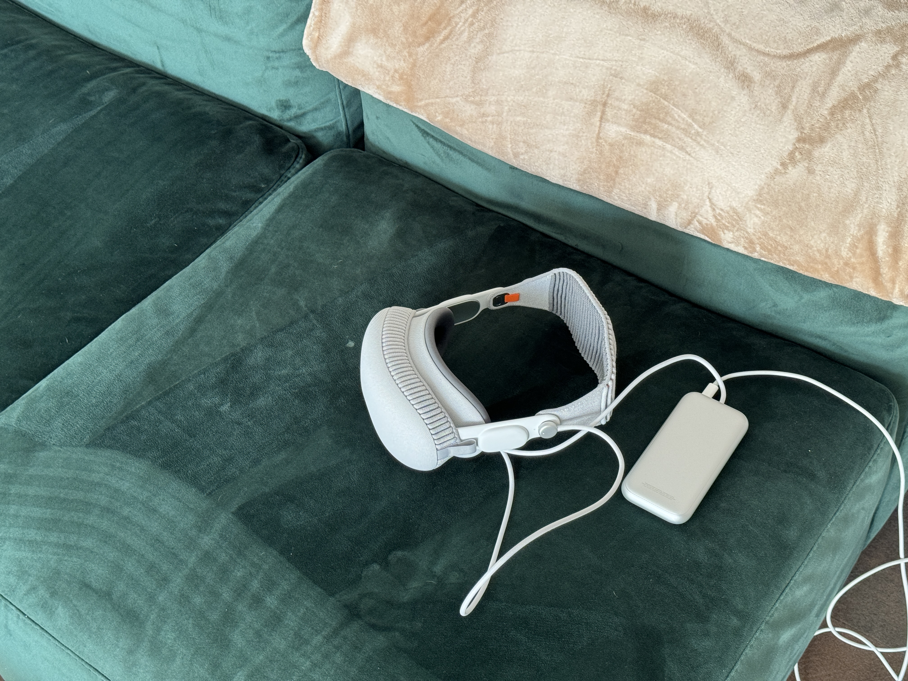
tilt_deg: -48.6
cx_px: 454
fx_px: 1259
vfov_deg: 30.3
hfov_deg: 39.7
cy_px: 340
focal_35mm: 48
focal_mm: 6.76
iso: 200
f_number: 1.78
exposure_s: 1/60
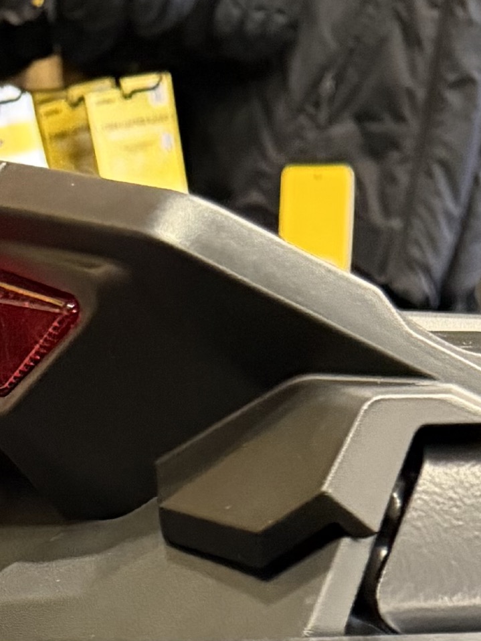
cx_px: 267
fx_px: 2056
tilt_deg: -32.9
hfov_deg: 13.3
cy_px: 1371
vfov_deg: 14.2
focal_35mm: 111
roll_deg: +3.6
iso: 800
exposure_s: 1/40
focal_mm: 6.76
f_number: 1.78
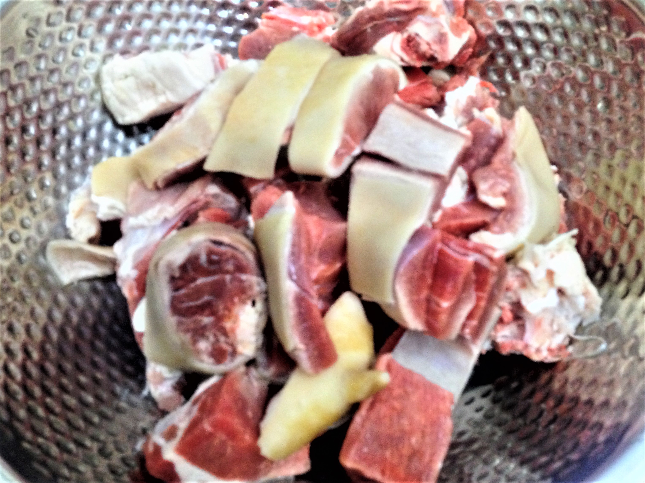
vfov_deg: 42.9
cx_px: 322
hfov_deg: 55.4
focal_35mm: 33
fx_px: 615
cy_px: 242
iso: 320
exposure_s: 1/20
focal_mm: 4.12
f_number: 2.4
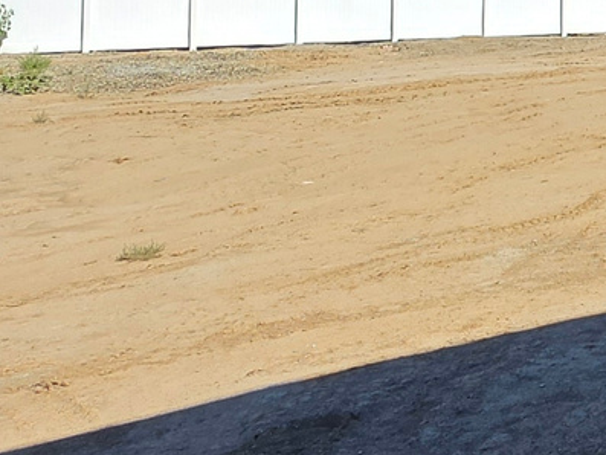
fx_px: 1173
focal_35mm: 67
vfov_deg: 20.6
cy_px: -79
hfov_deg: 23.0
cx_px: 928
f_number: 1.9
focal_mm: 2.2
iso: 32
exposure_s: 1/2271
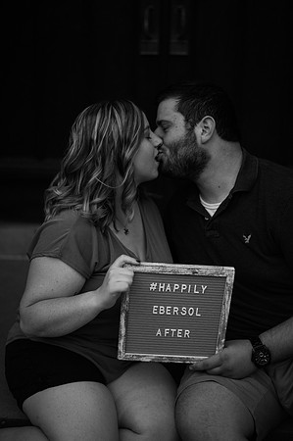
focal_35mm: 50
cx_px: 146
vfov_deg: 39.6
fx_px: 612
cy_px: 220
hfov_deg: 26.9
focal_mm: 50
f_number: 1.8
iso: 640
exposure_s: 1/200
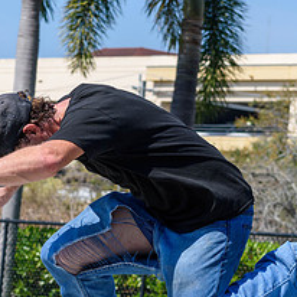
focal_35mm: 294
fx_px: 2854
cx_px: 32
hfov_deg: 5.9
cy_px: 253
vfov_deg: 5.9
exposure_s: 1/800
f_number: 7.1
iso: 200
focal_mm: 82
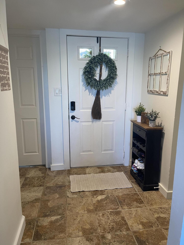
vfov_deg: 67.3
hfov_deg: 53.1
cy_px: 122
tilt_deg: -10.8
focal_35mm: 26
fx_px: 184
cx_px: 92
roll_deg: -0.4
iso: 125
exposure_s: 1/60
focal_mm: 5.1
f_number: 1.6
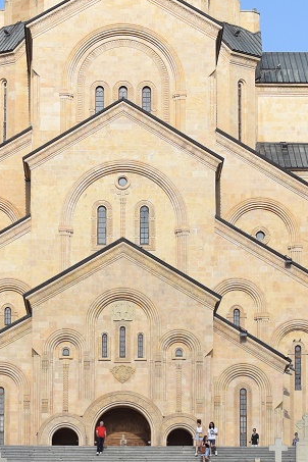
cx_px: 133
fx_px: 2228
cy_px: 250
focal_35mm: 174
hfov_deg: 7.9
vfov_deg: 11.8
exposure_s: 1/4000
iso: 400
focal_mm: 35
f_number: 4
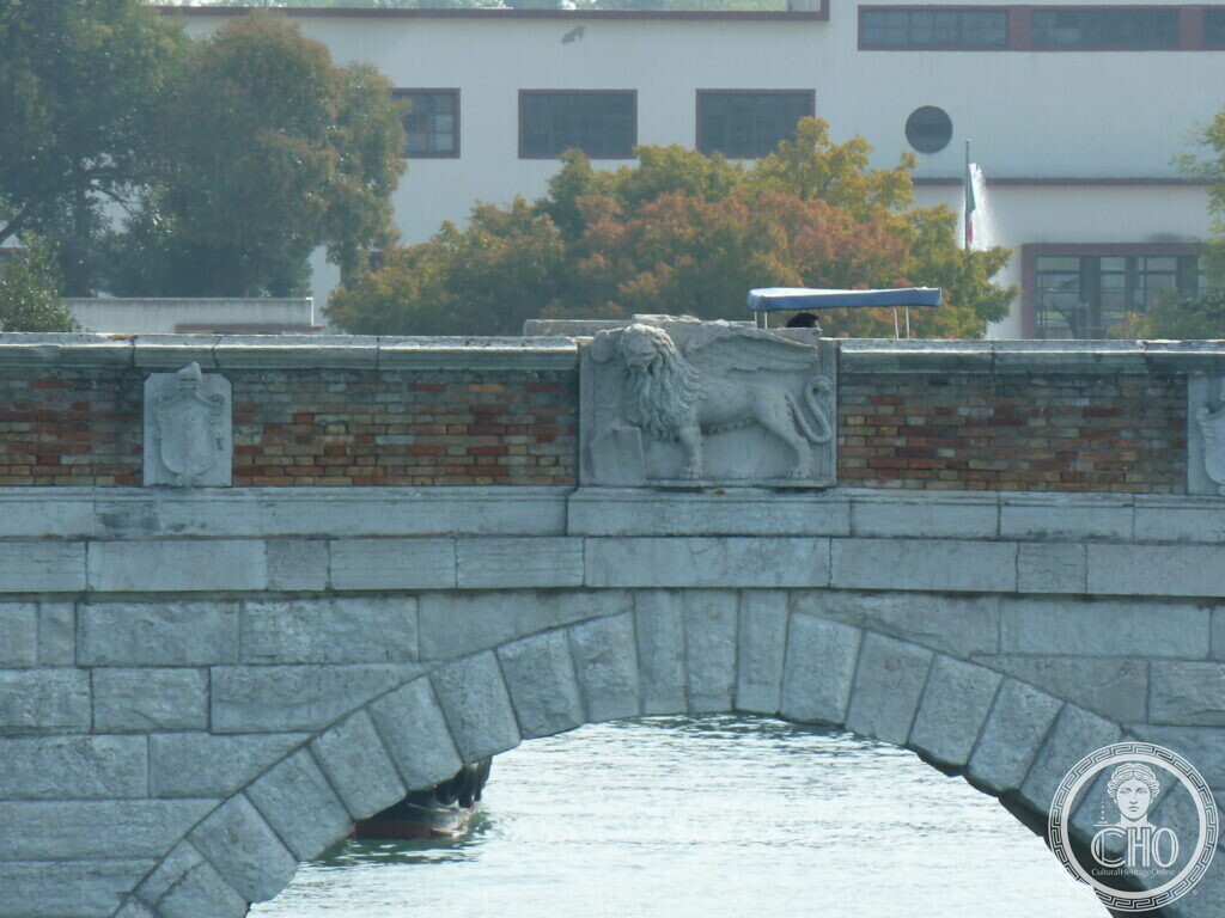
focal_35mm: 394
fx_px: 13943
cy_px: 459
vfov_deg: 3.8
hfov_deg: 5.0
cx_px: 612
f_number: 4.9
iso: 80
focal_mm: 49.2
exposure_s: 1/250
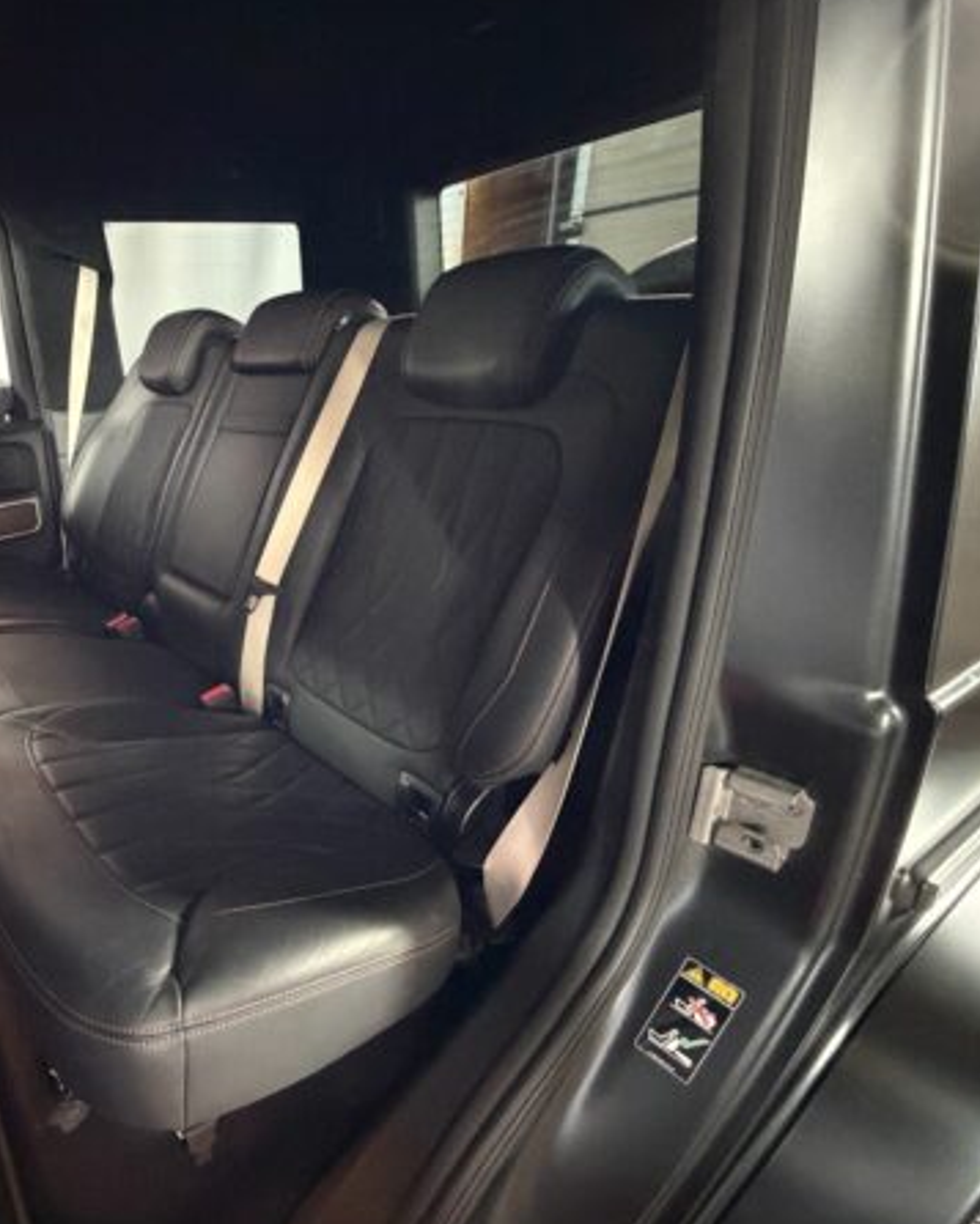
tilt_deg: -21.8
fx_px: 689
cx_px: 184
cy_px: 619
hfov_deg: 64.1
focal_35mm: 19
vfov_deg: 83.3
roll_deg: +4.4
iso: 1600
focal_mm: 2.22
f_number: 2.2
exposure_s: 1/37
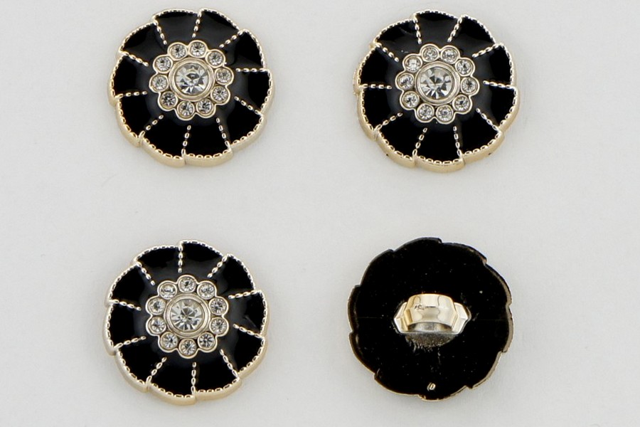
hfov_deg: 24.6
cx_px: 320
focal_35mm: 82
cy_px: 214
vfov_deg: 16.6
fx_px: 1467
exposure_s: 1/250
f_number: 8
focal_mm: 55
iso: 200
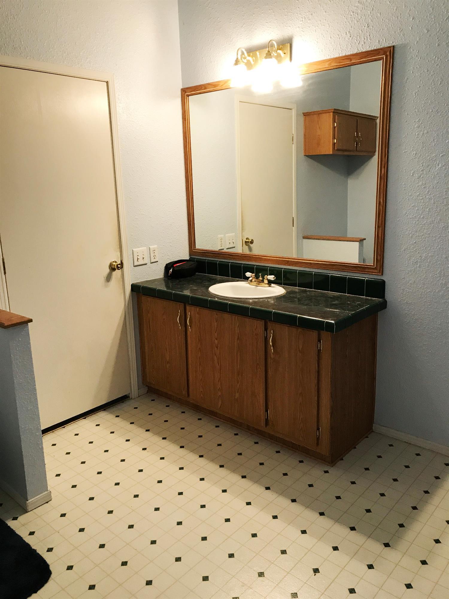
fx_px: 484
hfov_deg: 49.7
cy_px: 300
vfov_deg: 63.4
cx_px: 224
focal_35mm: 28
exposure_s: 1/30
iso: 40
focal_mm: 3.99
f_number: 1.8
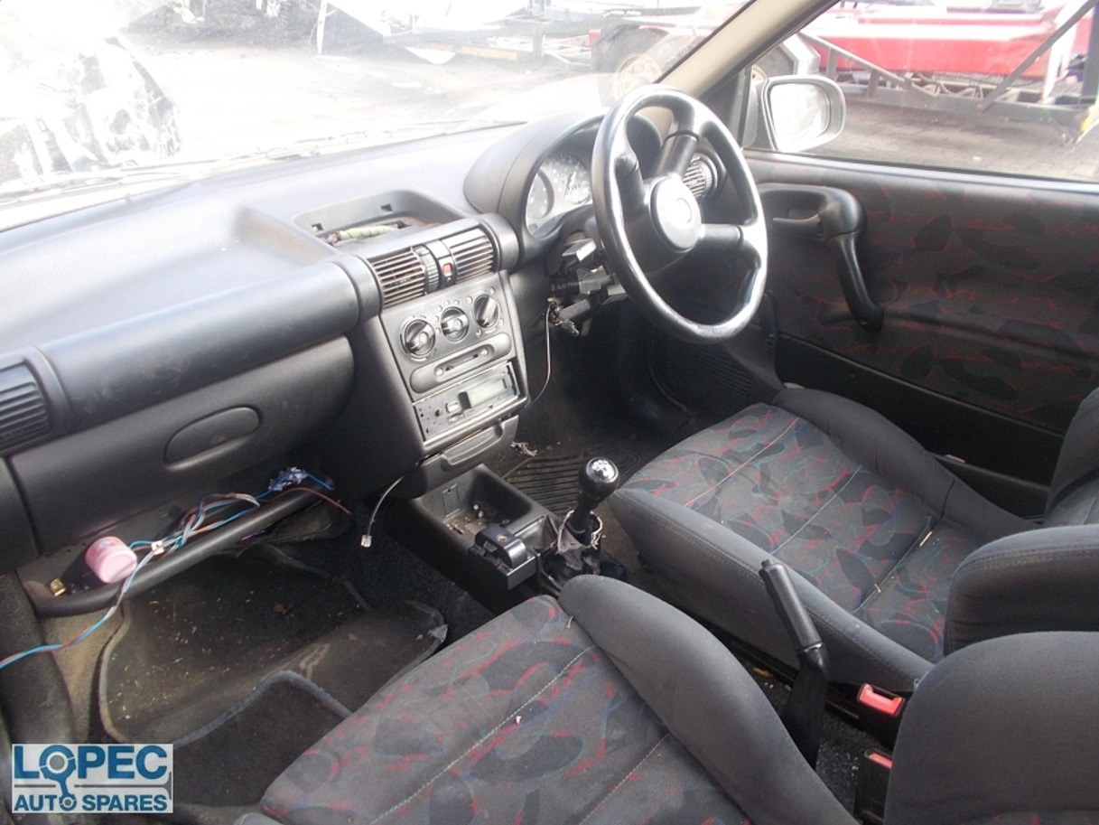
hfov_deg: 67.3
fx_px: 826
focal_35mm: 26
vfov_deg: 53.1
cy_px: 412
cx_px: 550
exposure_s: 1/25
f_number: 3.2
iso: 100
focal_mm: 4.6
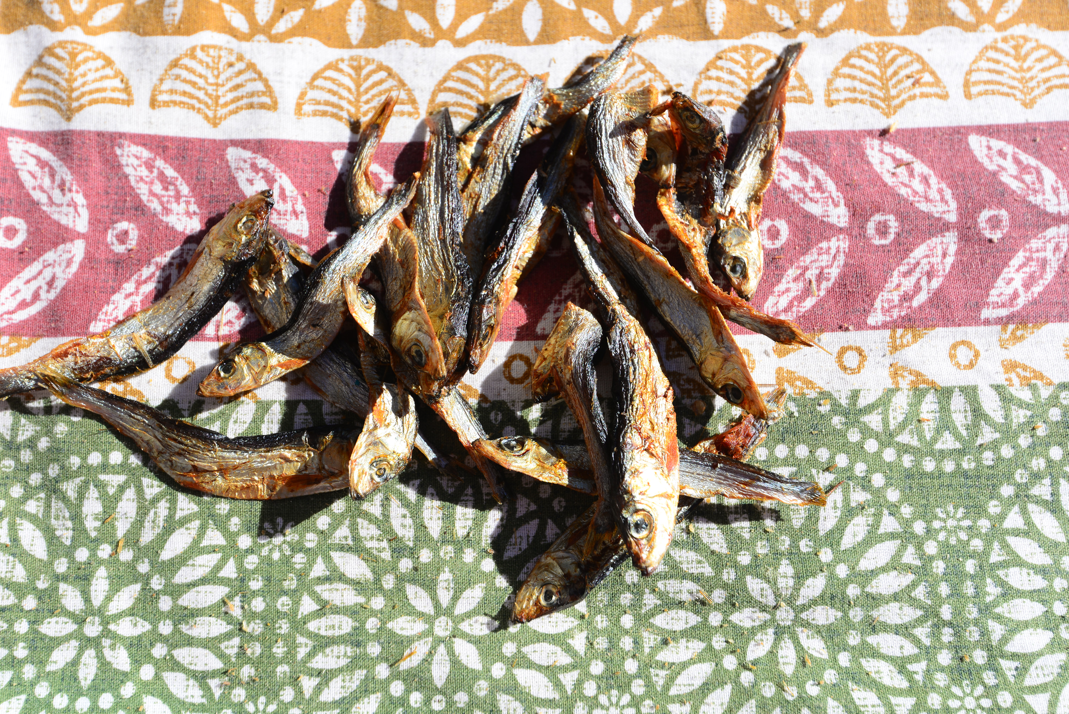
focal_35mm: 35
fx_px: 1040
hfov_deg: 54.4
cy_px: 357
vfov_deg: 37.9
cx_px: 534
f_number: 9
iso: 160
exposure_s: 1/320
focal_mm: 35
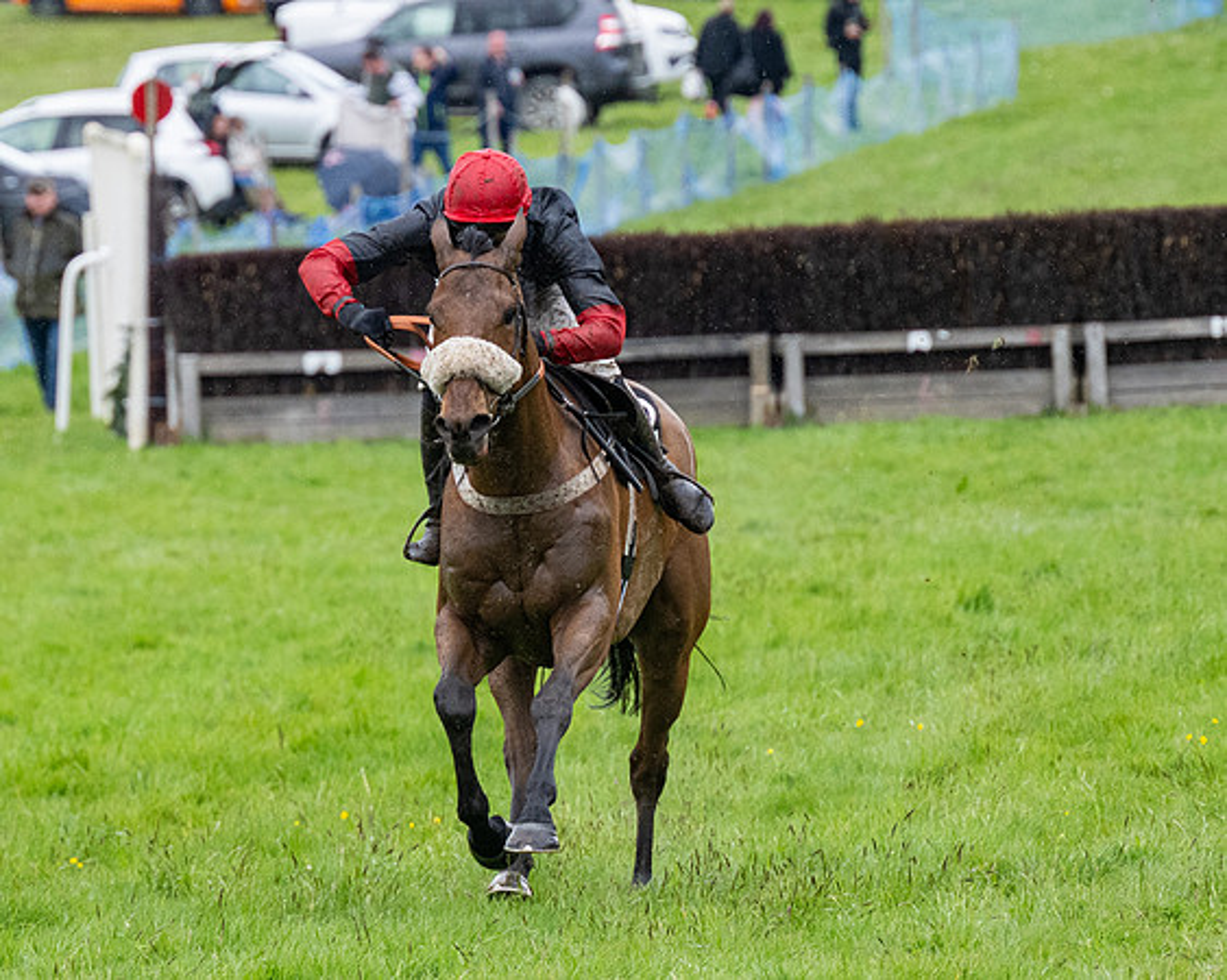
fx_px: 13918
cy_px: 433
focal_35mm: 383
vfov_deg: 4.0
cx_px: 510
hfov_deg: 5.0
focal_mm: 155
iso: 1000
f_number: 4
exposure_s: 1/1000
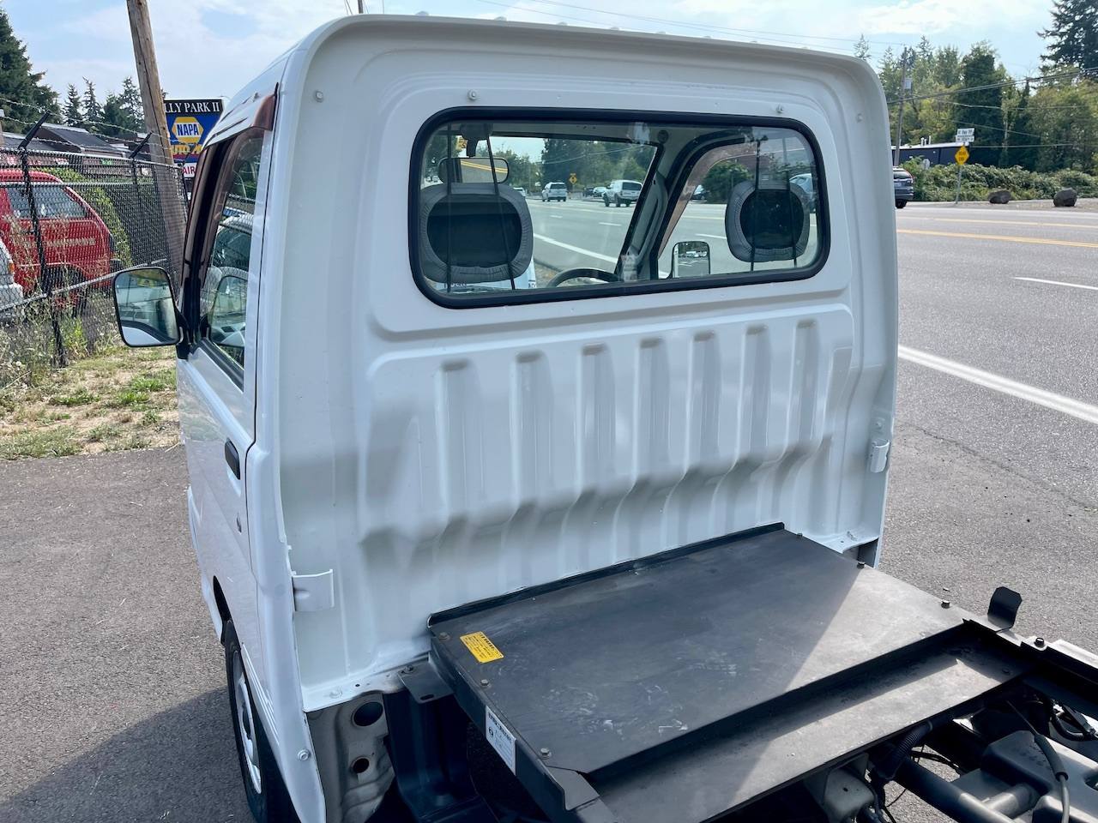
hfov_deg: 69.4
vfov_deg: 54.9
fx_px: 793
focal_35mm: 25
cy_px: 412
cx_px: 549
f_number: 1.6
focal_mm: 5.1
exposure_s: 1/1225
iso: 32
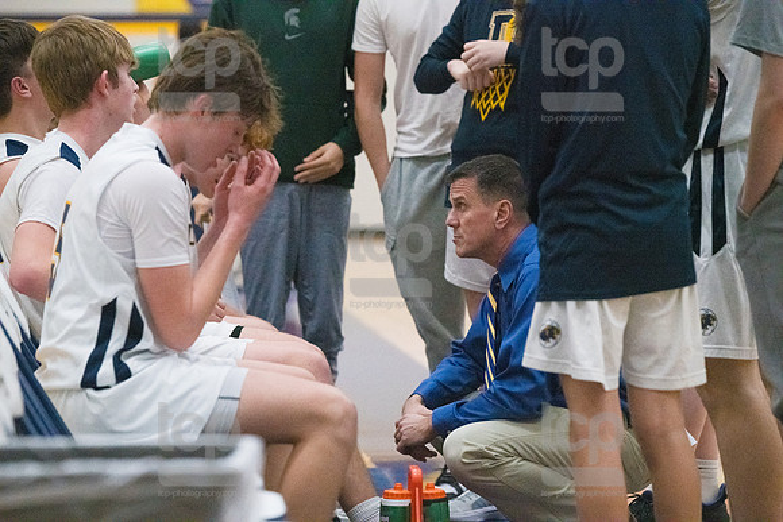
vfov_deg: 8.3
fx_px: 3589
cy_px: 261
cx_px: 392
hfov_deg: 12.4
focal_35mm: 165
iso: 10000
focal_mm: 165
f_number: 4.5
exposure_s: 1/1600
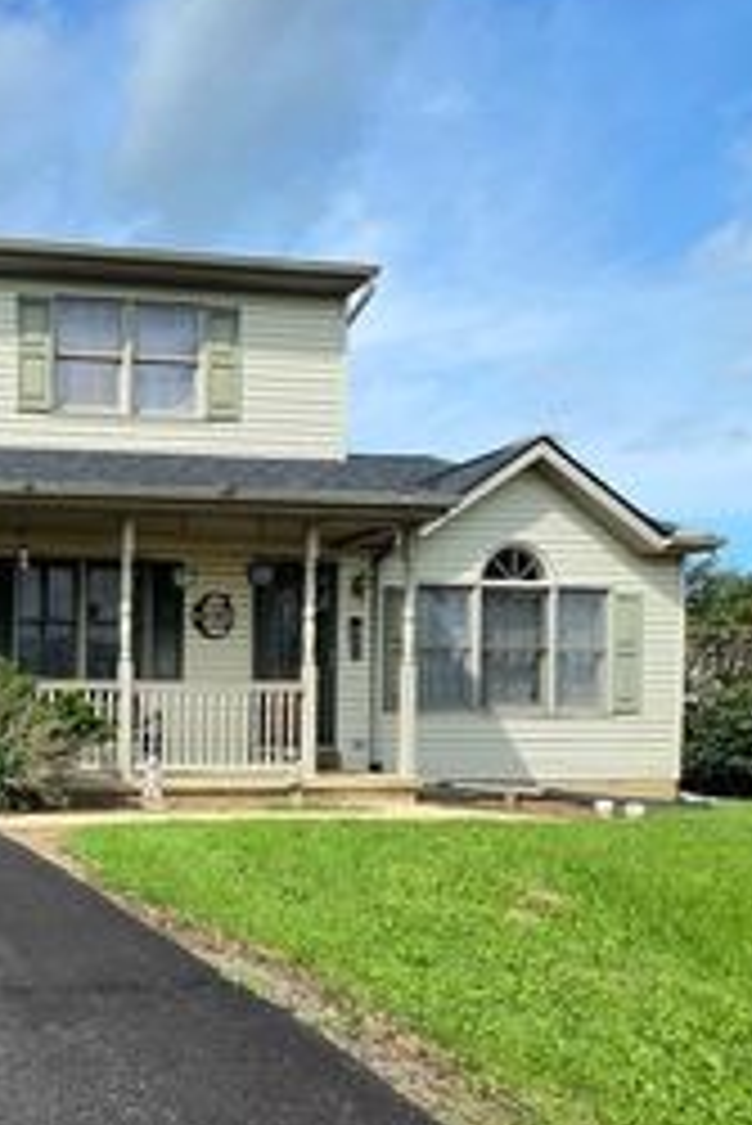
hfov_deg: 37.2
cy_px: 776
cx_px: -140
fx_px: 845
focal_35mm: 27
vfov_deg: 65.0
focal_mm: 2.2
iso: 100
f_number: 2.2
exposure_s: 1/3333
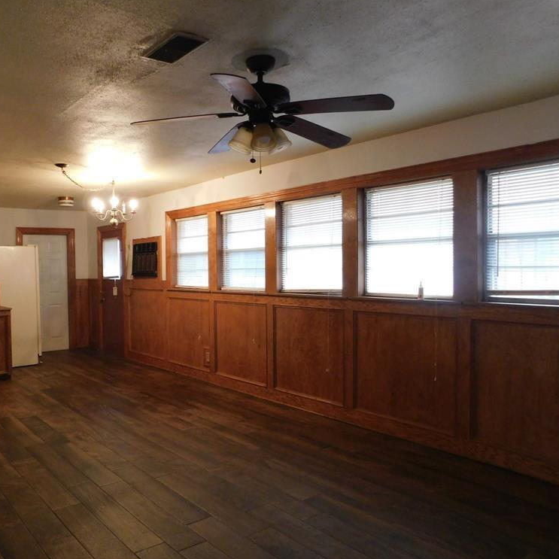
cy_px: 284
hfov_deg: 56.0
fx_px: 512
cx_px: 184
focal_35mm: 28
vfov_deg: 57.3
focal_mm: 4
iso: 400
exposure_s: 1/15
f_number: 3
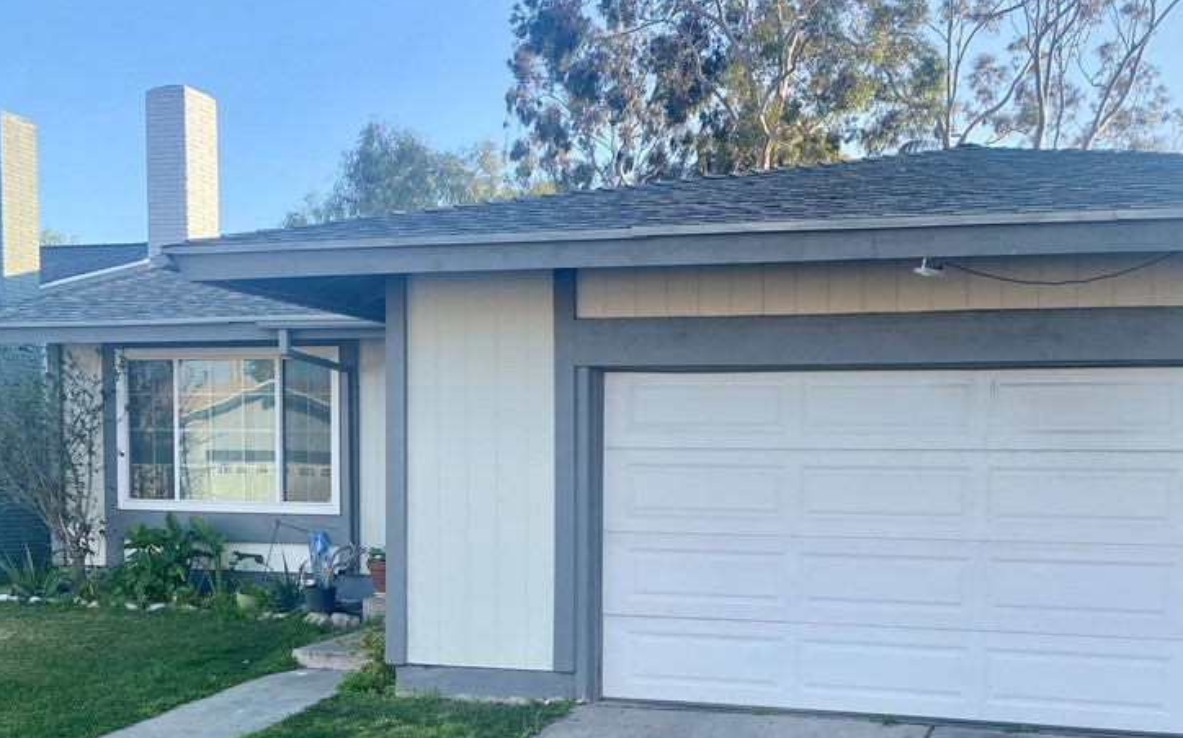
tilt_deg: -3.2
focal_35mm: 39
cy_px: 568
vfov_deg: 32.0
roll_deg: +0.3
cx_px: 804
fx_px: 1257
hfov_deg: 49.4
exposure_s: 1/685
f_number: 1.8
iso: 32
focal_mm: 4.25
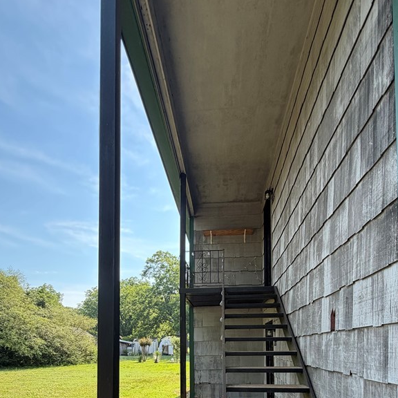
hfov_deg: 69.6
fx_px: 286
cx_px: 197
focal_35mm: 22
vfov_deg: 61.9
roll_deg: +0.5
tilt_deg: +3.2
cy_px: 335
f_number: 2.2
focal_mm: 2.22
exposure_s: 1/502
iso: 50
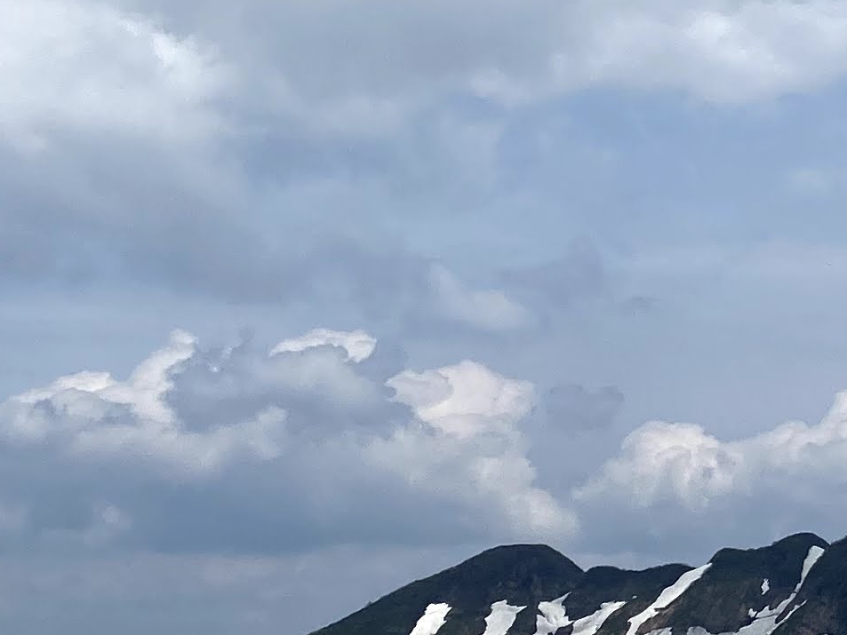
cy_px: 288
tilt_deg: +8.5
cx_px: 888
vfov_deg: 13.5
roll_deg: +1.8
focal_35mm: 110
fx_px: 2692
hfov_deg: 17.4
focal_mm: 4.25
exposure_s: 1/8197
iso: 32
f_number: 1.8
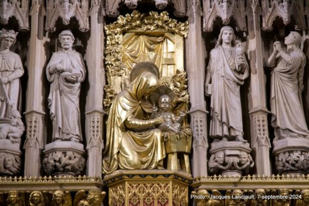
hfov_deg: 21.9
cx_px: 154
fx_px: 798
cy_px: 103
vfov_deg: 14.7
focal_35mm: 93
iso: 3200
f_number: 7.1
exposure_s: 1/100
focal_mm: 62
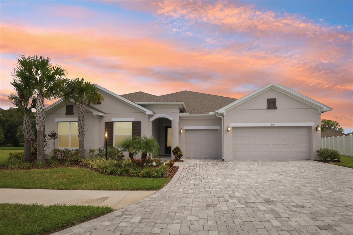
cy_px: 118
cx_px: 176
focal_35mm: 16
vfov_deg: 73.7
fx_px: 157
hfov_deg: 96.7
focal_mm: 16
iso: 400
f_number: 8
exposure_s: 1/1600
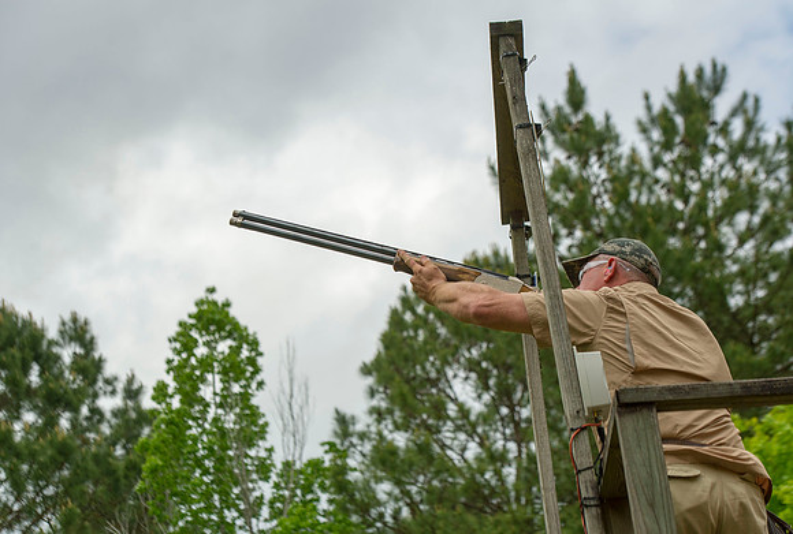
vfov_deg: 12.4
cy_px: 300
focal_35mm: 111
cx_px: 438
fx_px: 2463
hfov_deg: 18.3
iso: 200
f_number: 5
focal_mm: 95
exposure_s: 1/2000
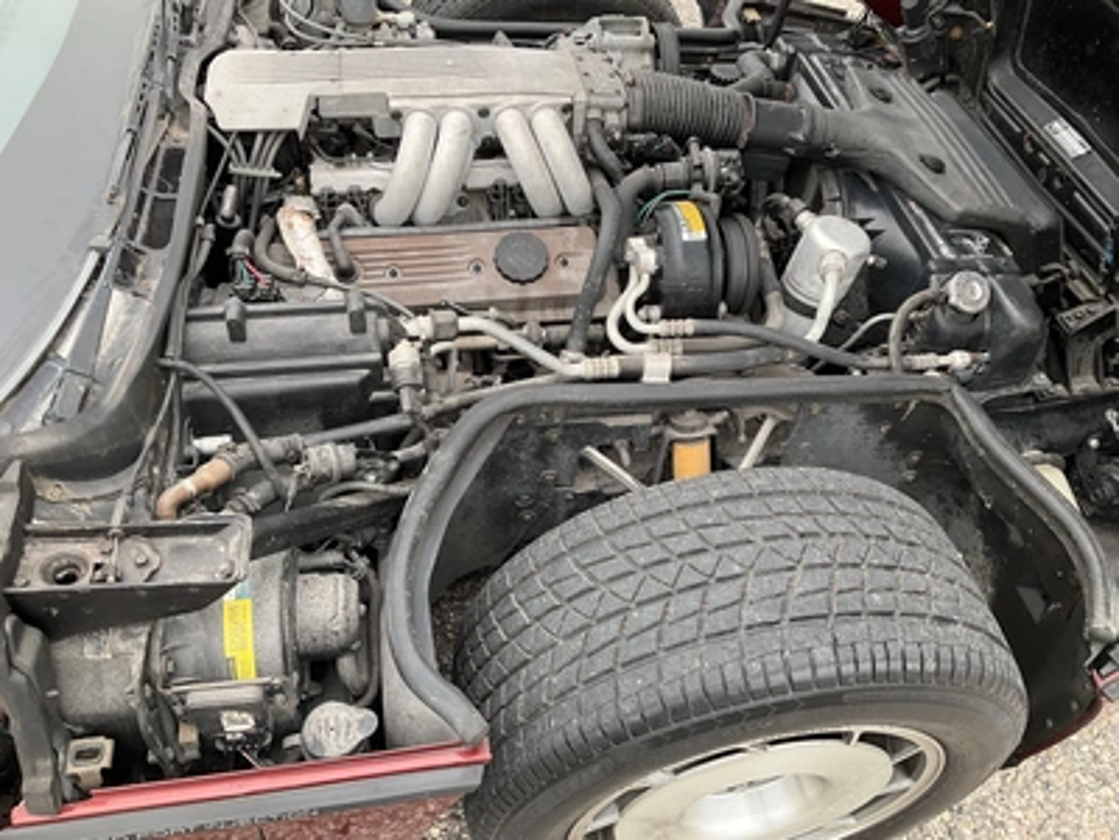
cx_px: 560
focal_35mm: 29
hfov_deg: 61.7
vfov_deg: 48.2
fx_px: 937
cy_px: 420
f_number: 1.8
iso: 25
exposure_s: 1/122
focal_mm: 3
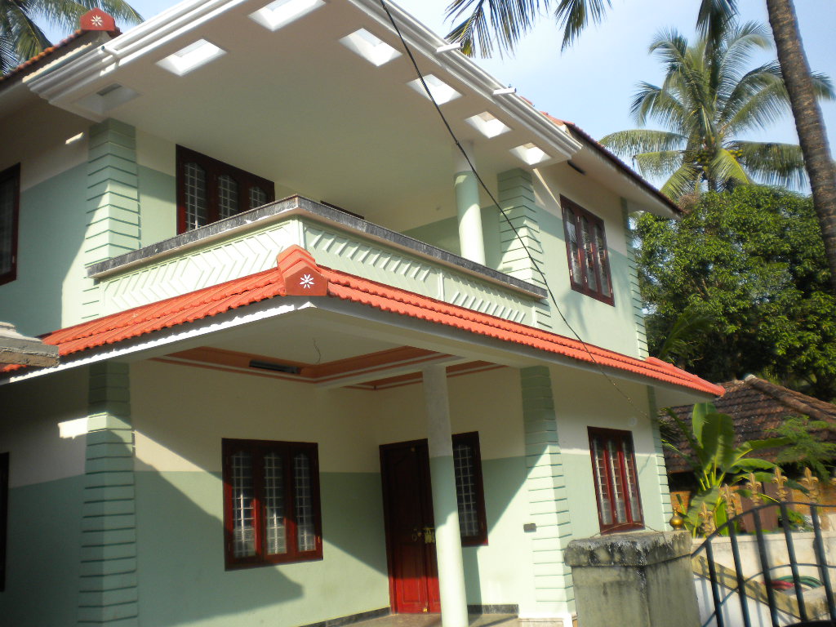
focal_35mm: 35
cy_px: 314
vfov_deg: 40.7
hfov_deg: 52.6
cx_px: 418
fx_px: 845
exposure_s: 1/384
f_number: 4.6
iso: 113
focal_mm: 6.3
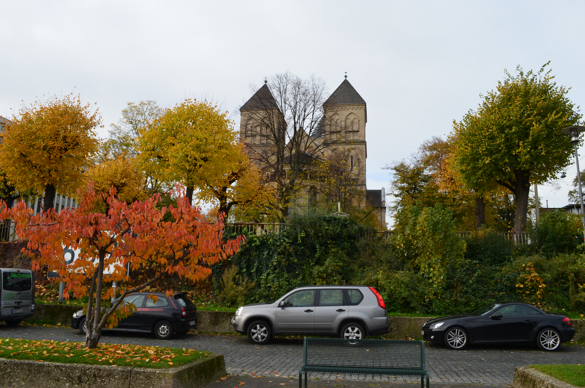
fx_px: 486
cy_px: 194
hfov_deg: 62.0
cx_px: 292
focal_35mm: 30
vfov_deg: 43.4
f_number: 11
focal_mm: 20
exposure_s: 1/125
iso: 200
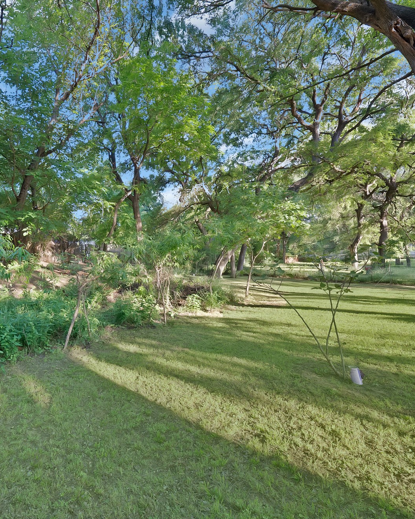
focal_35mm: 17
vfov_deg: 89.6
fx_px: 261
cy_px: 260
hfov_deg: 72.4
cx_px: 111
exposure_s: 1/10
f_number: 10
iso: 640
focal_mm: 12
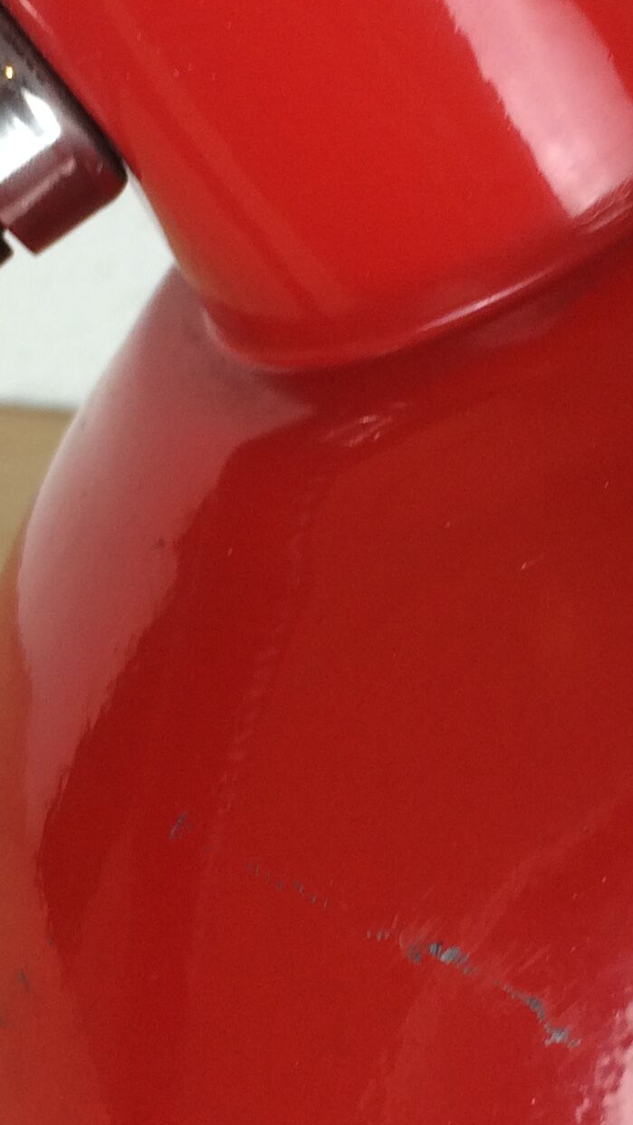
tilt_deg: -33.8
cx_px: 616
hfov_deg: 14.4
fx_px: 2476
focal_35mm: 83
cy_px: 501
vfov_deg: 25.6
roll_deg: -16.3
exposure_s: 1/50
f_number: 2.2
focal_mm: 4.15
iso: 32
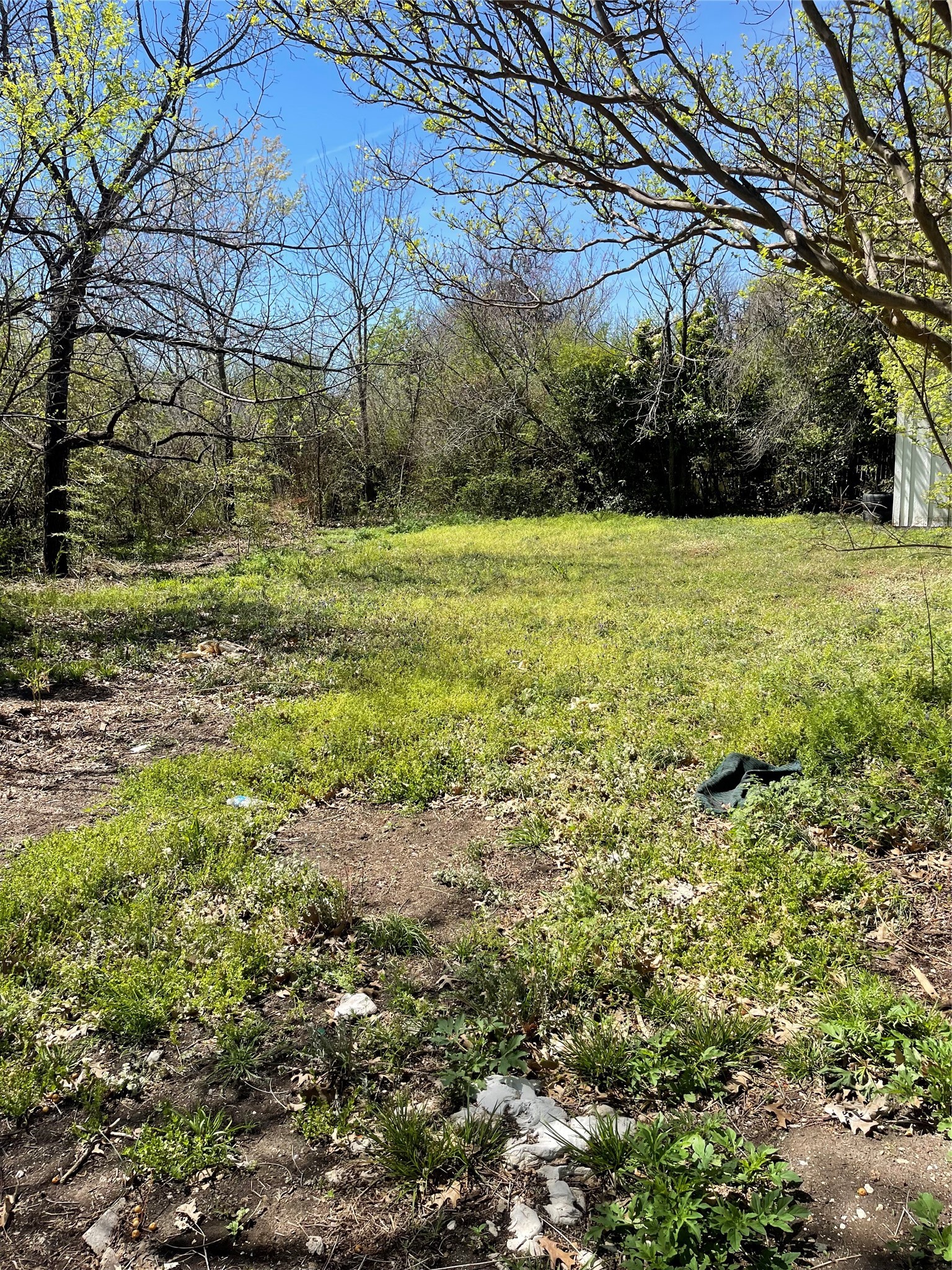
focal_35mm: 25
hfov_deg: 54.9
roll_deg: +1.2
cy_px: 635
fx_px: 917
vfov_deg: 69.4
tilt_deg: -8.2
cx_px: 476
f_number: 1.6
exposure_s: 1/1946
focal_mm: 5.1
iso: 32
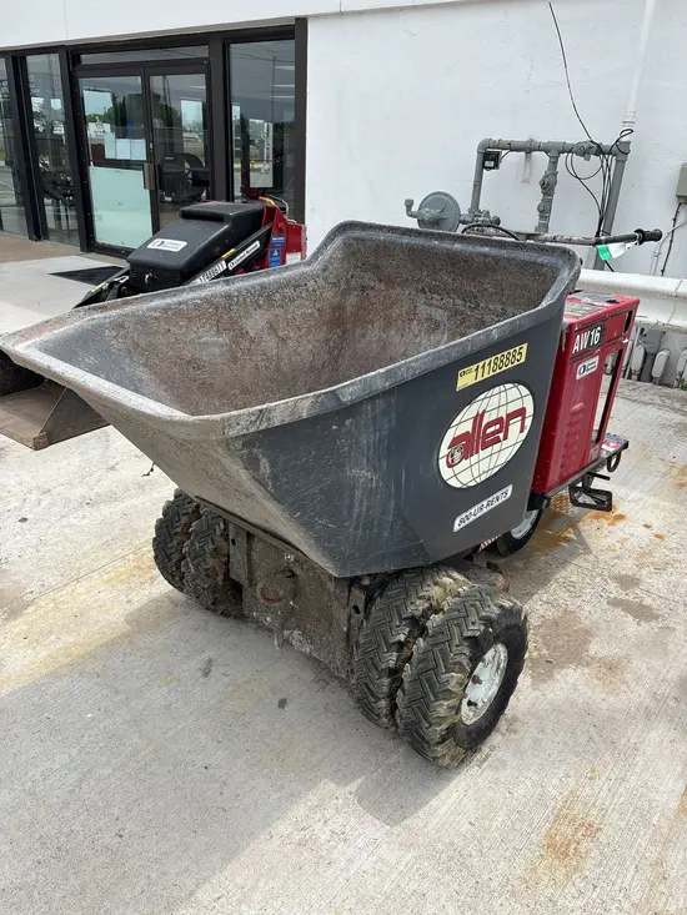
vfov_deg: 67.3
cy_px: 458
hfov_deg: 53.1
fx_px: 688
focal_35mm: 26
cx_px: 344
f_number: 1.6
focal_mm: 5.96
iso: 50
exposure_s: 1/3125
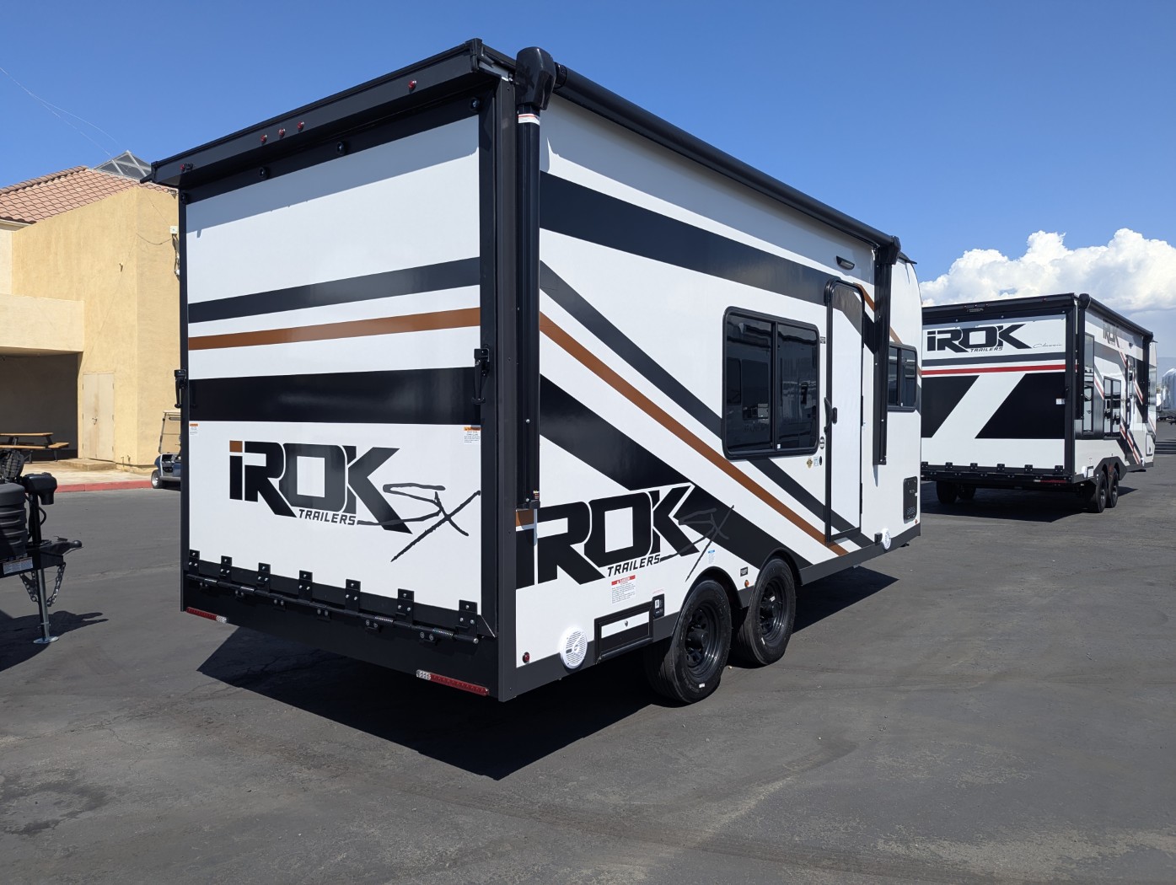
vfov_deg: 56.9
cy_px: 442
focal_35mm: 24
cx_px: 588
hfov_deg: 71.5
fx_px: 816
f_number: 1.85
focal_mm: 6.81
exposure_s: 1/2217
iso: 51
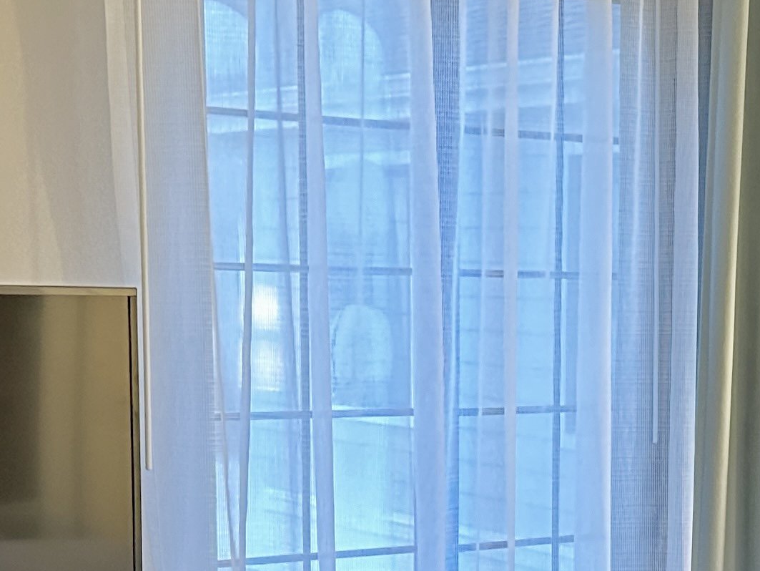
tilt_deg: -8.3
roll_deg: -0.8
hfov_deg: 21.1
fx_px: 1999
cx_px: 663
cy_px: 550
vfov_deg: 16.0
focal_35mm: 91
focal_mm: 6.86
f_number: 1.78
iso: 800
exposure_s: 1/60
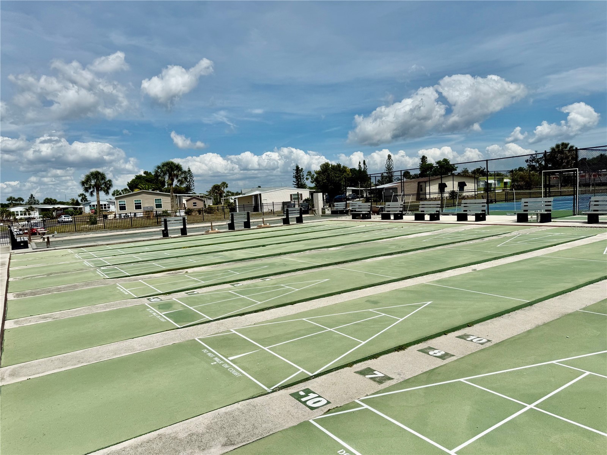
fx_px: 421
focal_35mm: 24
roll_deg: +3.8
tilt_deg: -4.3
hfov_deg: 71.6
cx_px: 304
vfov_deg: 56.8
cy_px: 228
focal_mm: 6.76
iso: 80
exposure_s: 1/14286
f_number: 1.78
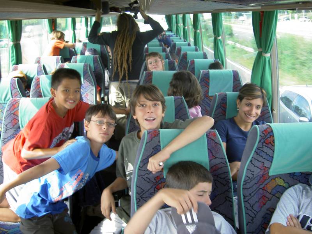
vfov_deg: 36.8
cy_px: 117
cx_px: 156
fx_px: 352
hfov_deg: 47.9
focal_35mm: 39
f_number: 2.8
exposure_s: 1/100
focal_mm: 8
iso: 100
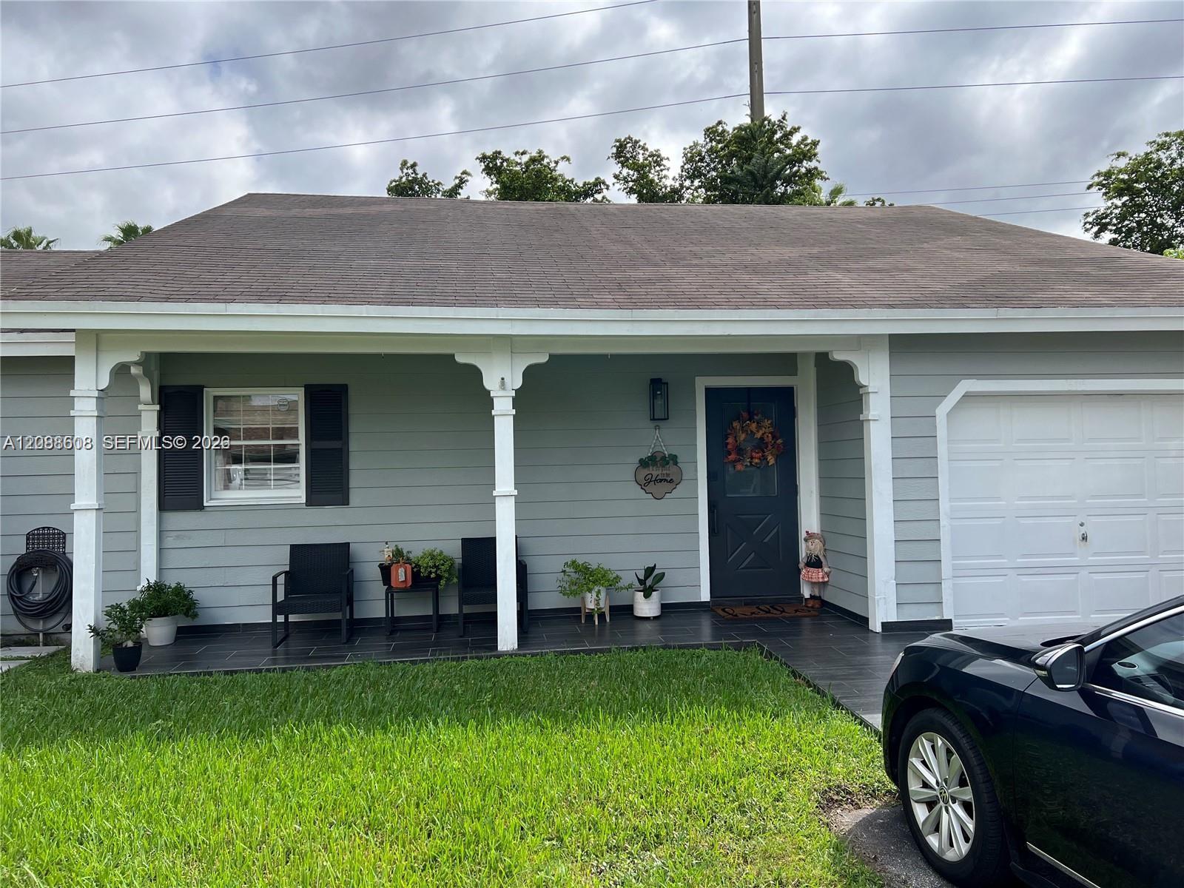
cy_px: 444
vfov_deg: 53.1
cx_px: 592
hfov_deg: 67.3
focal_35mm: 26
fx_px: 889
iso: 50
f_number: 1.5
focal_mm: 5.7
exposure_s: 1/2695
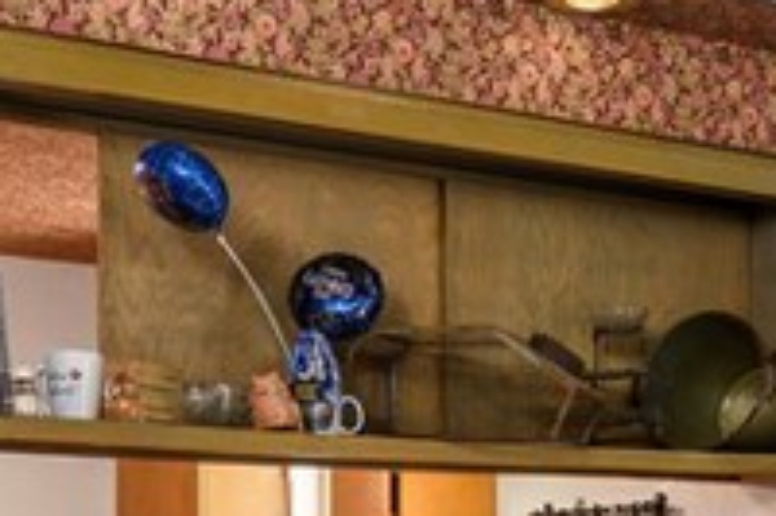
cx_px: 741
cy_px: 475
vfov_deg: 16.4
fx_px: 1766
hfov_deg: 23.9
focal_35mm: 82
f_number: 8
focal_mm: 11
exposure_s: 1/100
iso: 320
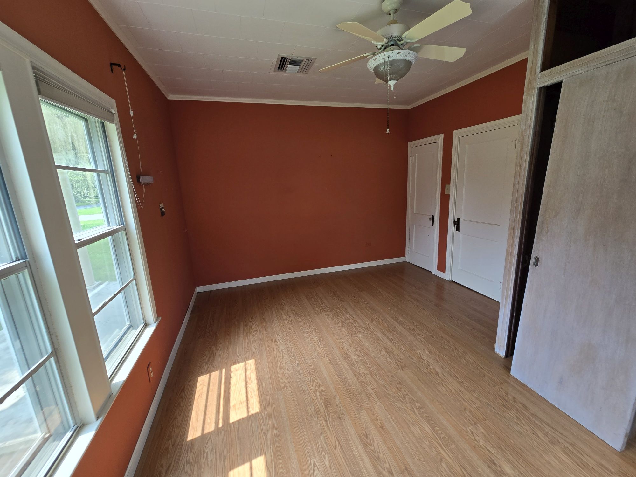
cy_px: 238
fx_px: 239
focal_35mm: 13
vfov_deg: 89.9
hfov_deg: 106.2
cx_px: 318
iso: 50
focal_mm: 2.2
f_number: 2.2
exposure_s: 1/126
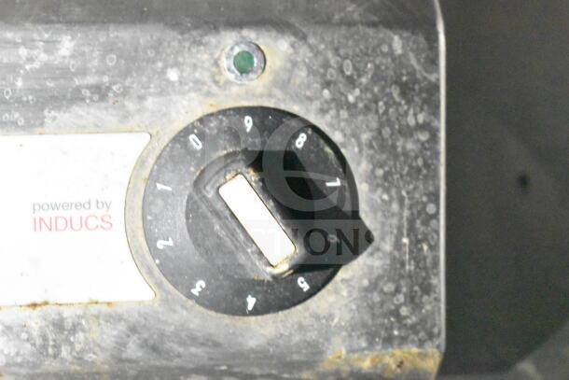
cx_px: 284
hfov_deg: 24.6
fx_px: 1304
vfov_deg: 16.6
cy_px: 190
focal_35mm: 82
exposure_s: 1/20
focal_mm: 55
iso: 25600
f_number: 5.6
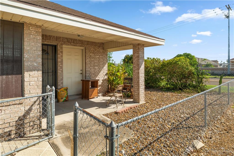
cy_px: 78
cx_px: 117
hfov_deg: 84.0
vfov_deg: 61.9
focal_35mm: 20
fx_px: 130
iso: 100
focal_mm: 20
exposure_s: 1/13
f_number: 8
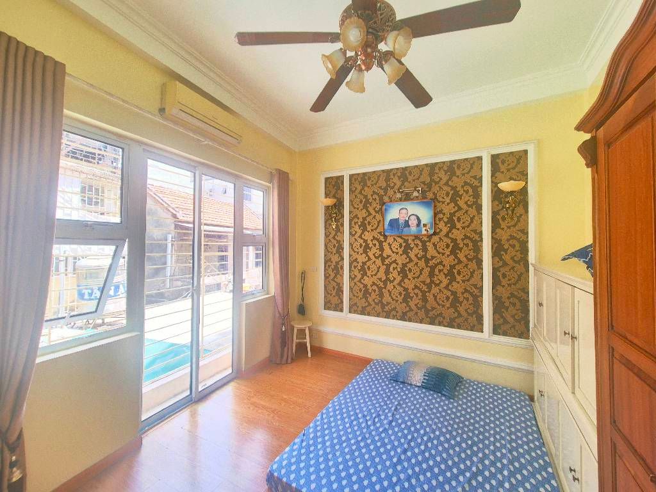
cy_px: 246
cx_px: 328
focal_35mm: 13
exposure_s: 1/50
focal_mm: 2.2
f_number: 2.2
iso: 64
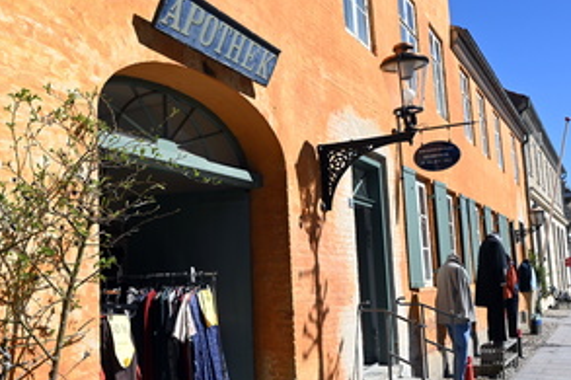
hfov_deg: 47.1
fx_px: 650
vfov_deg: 32.6
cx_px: 222
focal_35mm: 41
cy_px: 198
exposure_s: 1/400
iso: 100
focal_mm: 20
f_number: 7.1
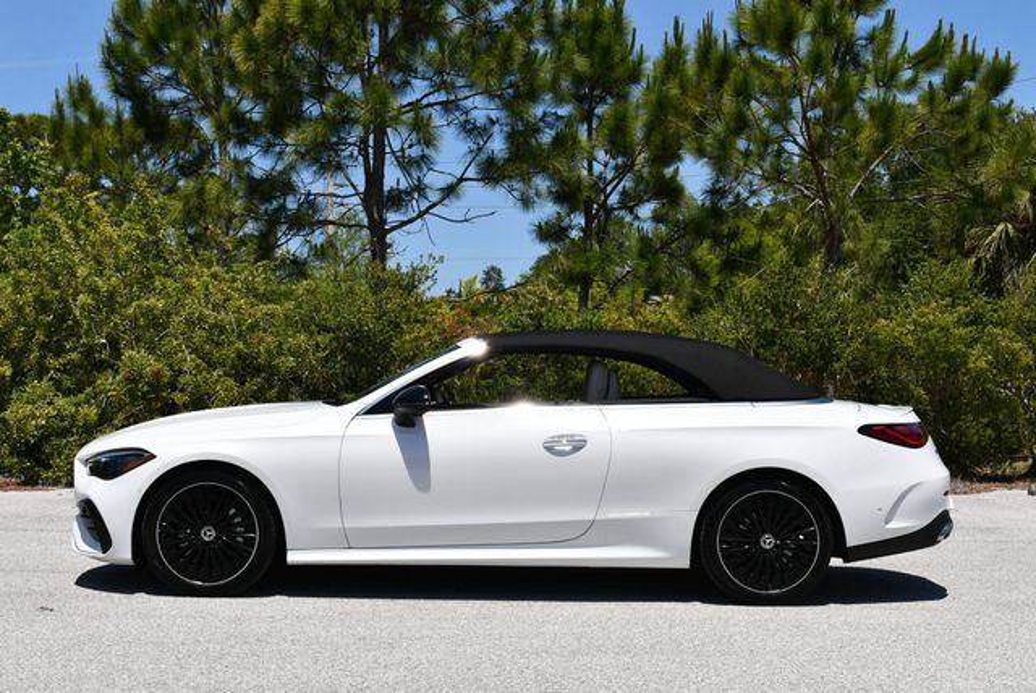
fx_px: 1728
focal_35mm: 60
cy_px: 346
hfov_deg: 33.4
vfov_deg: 22.7
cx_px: 518
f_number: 9
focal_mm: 30
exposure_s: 1/320
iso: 100
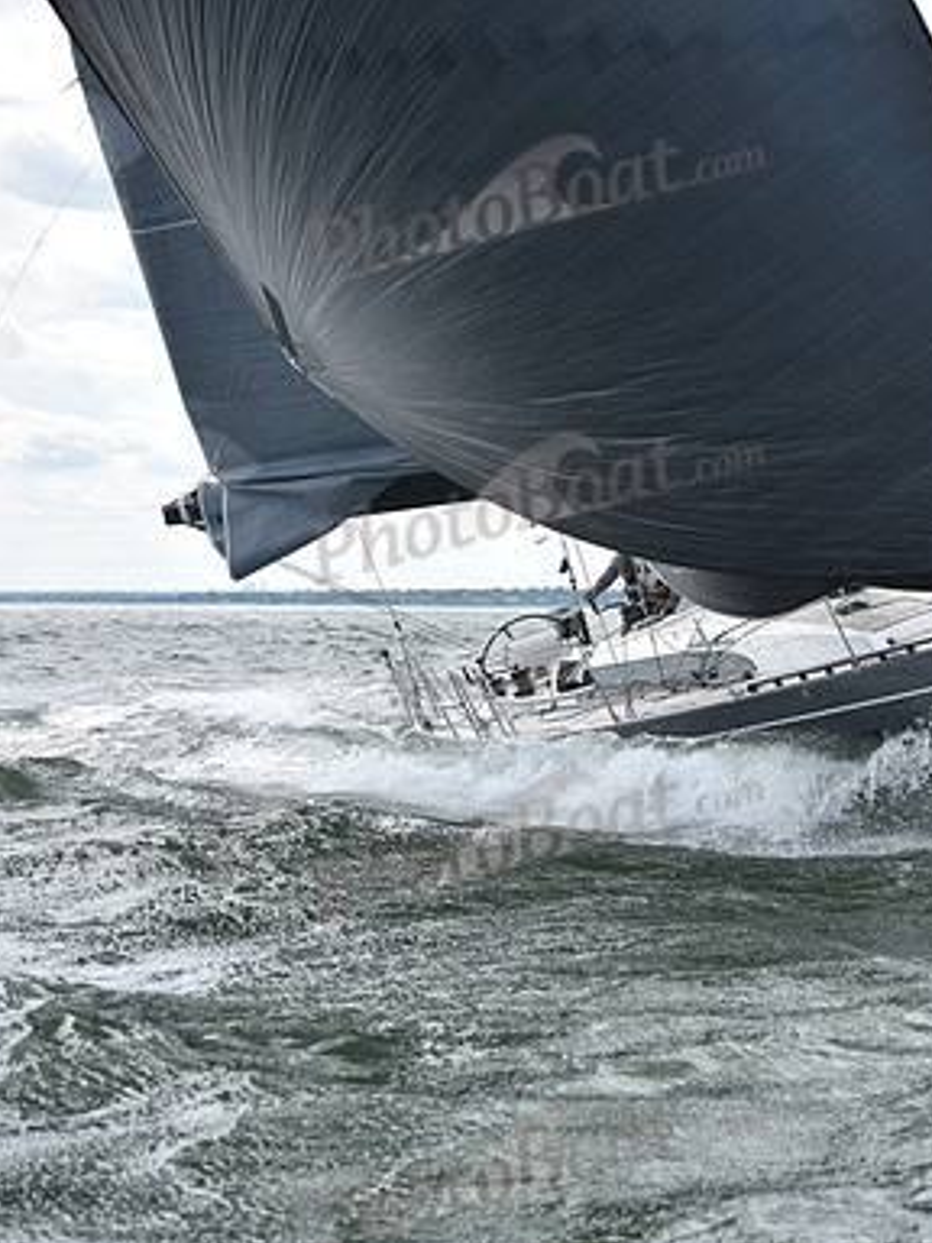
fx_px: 4272
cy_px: 623
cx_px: 935
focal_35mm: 119
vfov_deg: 16.6
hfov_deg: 12.3
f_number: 5.6
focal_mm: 82
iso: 320
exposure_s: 1/1000
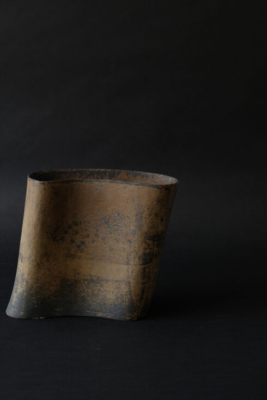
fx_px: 801
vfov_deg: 28.0
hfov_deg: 18.9
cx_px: 86
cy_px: 152
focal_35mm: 72
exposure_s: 1/40
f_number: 2
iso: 800
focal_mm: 35
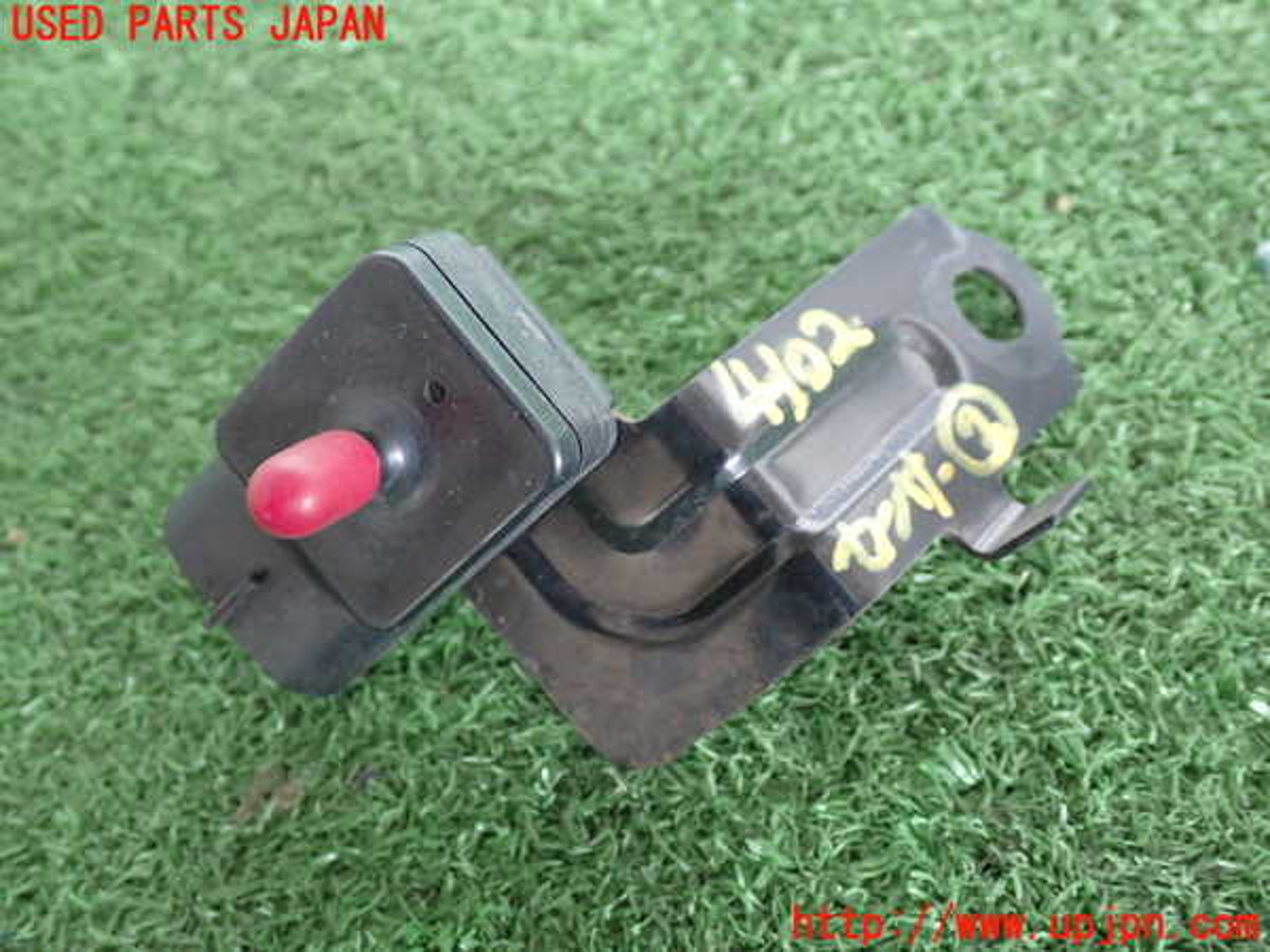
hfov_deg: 42.9
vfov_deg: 32.9
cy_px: 476
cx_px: 635
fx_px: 1614
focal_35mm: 44
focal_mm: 7.84
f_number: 2.9
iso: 400
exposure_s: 1/40
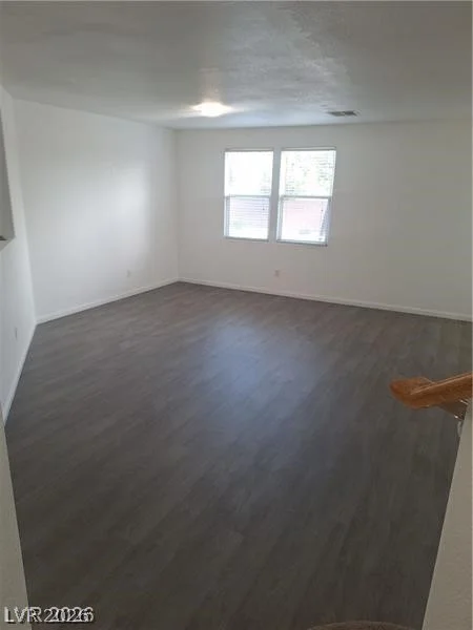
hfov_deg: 58.9
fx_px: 419
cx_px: 236
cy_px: 315
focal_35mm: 23
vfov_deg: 73.9
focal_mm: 5.54
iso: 80
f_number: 1.8
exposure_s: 1/60
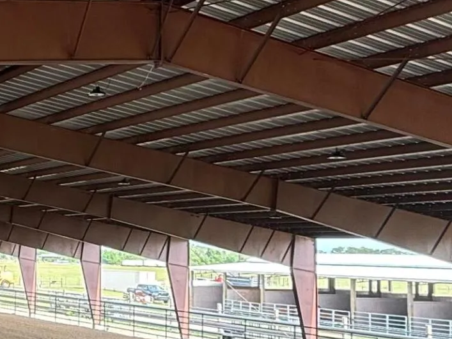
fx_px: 745
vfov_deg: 25.6
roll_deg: -2.2
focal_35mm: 57
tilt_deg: +4.1
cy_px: 204
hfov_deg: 28.6
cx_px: -113
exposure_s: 1/123
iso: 64
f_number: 2.2
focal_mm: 2.22
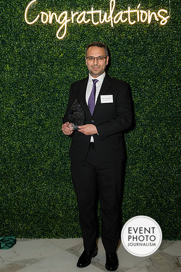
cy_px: 137
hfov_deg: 31.9
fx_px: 316
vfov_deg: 46.4
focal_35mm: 42
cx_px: 90
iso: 640
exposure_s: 1/160
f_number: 5
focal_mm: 41
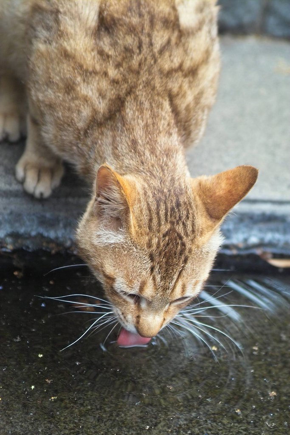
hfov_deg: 11.5
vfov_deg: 17.2
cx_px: 145
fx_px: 1437
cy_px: 218
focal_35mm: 119
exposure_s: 1/180
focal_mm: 70
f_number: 4
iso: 100
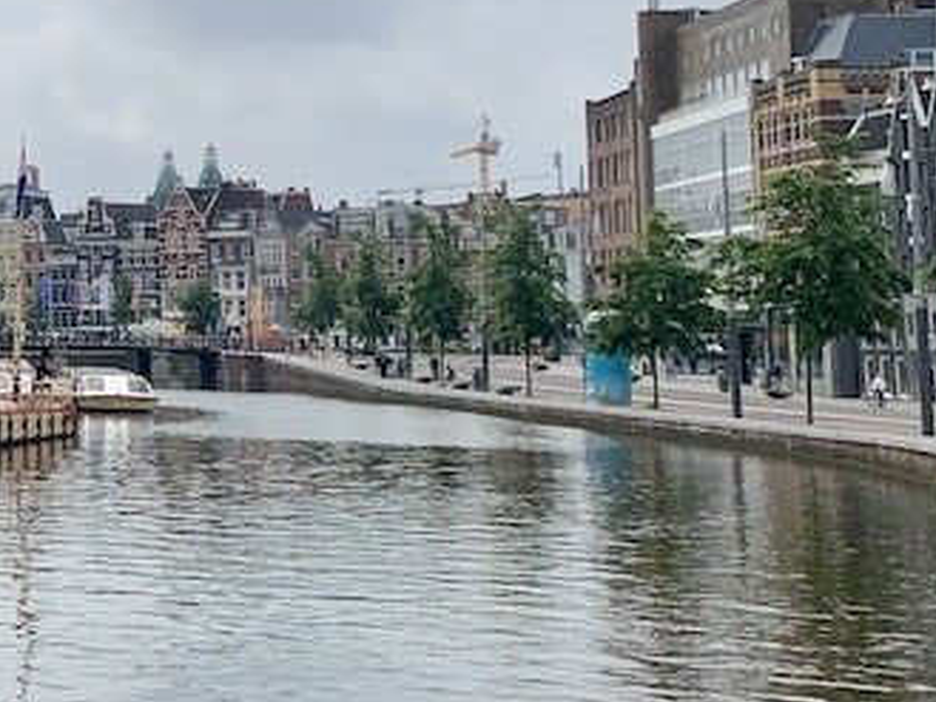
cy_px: 97
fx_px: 2191
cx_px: -393
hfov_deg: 21.1
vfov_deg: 18.0
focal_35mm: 81
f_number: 1.8
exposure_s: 1/4902
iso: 25
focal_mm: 4.25
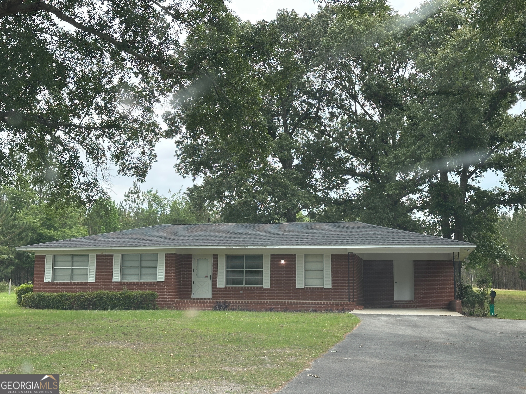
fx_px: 729
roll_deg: -0.2
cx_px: 263
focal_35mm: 48
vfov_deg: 30.3
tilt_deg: +7.3
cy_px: 197
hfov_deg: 39.7
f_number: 1.78
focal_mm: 6.86
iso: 64
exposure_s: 1/169
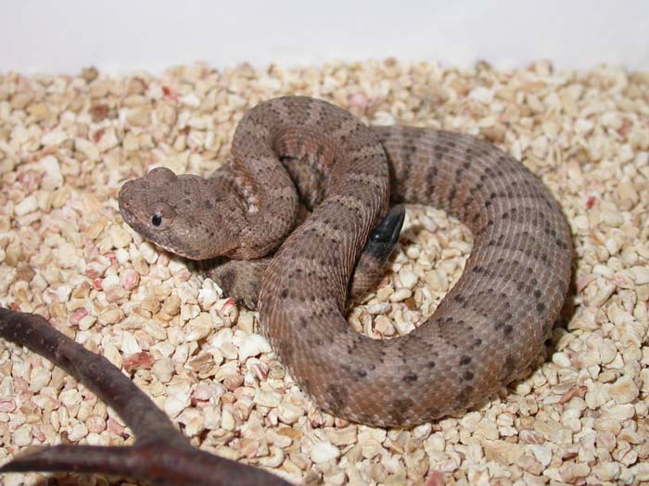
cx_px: 324
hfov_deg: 25.7
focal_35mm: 76
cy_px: 243
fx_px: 1425
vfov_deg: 19.4
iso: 100
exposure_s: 1/60.3
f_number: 3.4
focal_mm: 15.7
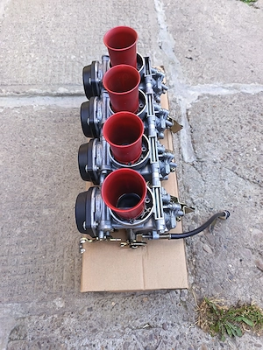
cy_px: 175
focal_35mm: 24
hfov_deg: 56.8
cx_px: 132
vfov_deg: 71.6
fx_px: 243
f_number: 1.75
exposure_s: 1/50
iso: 599
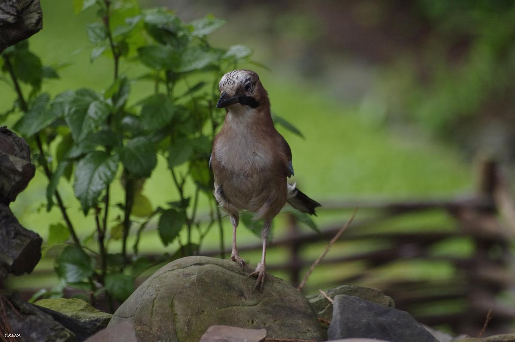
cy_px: 171
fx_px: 6430
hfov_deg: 4.6
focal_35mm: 450
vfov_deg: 3.0
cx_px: 258
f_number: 5.6
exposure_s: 1/250
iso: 1600
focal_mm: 300
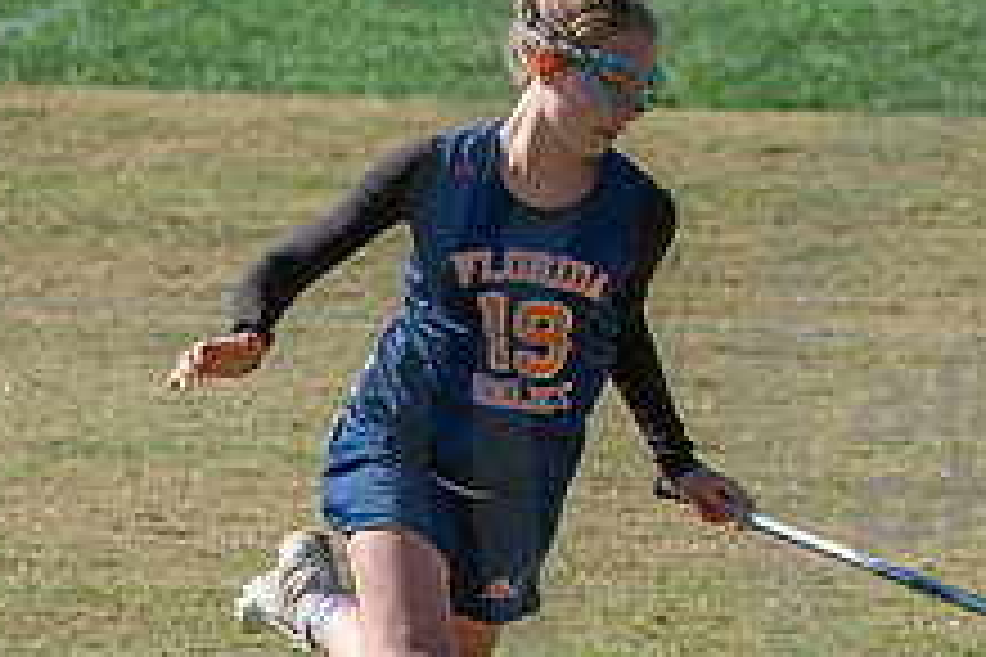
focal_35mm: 725
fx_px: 19855
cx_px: 1645
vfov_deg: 1.9
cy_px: 128
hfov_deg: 2.8
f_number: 4.5
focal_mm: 200
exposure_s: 1/1250
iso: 250
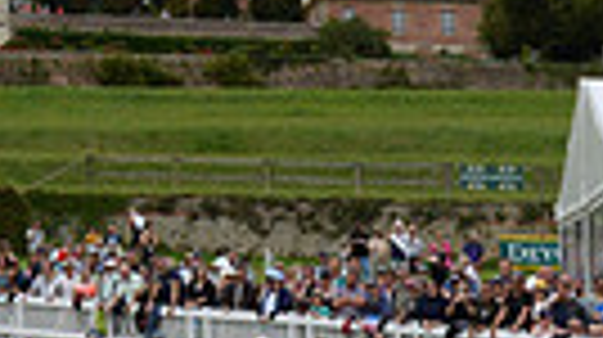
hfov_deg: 8.9
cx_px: -644
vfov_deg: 5.3
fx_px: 3625
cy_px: -212
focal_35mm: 227
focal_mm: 50
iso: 1250
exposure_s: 1/3200
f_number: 9
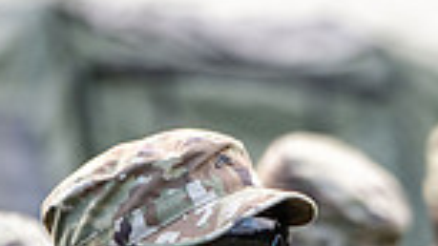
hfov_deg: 3.5
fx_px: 7130
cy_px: 465
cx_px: 515
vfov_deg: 2.0
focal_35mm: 614
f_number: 2.8
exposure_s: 1/800
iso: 800
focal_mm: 155
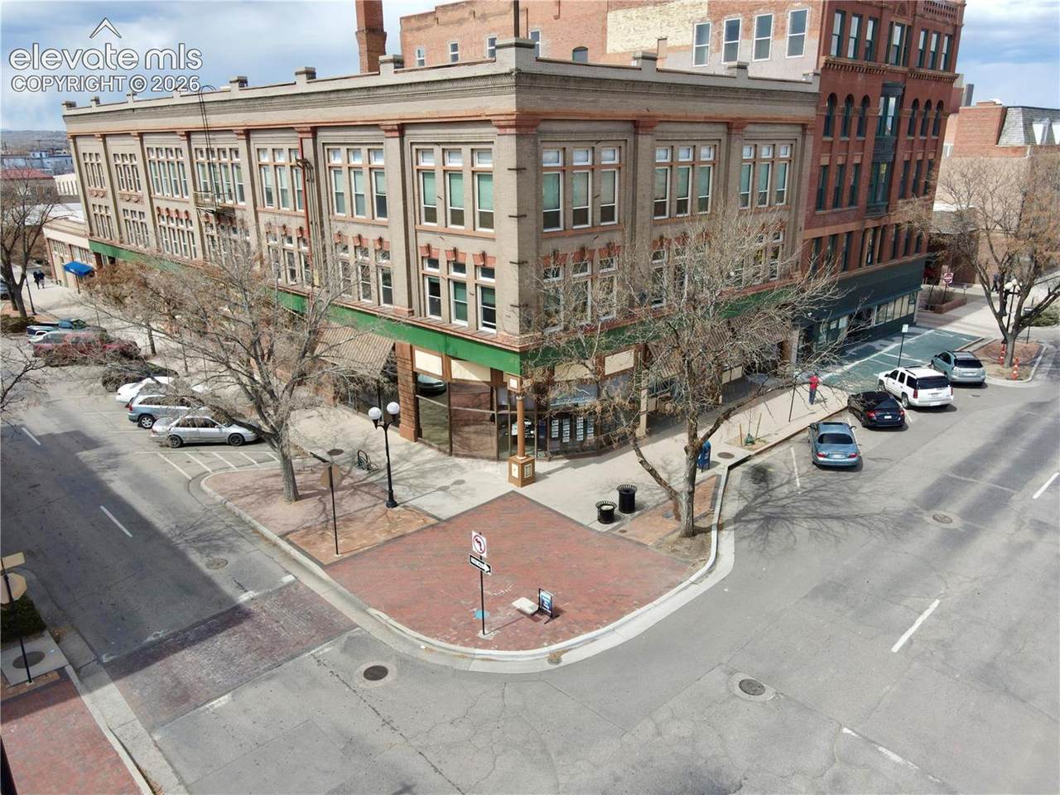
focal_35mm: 24
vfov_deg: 56.8
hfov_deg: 71.6
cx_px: 530
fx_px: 735
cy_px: 398
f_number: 2.8
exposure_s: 1/60
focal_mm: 4.5
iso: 100
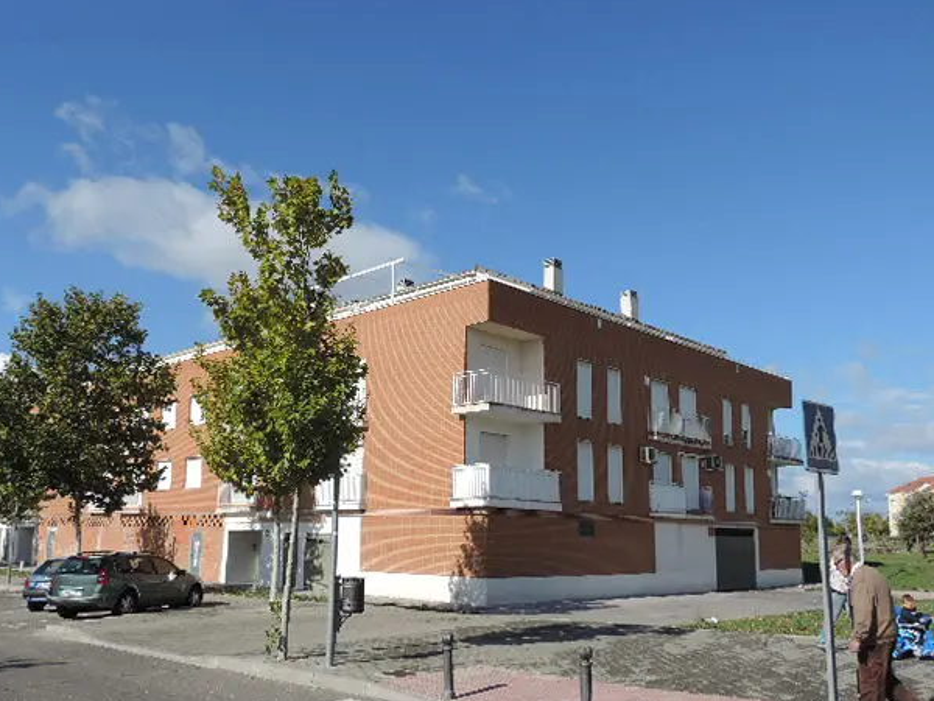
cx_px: 437
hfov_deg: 56.8
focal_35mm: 32
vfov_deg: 44.1
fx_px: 863
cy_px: 369
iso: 80
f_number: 3.1
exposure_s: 1/1600
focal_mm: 5.3
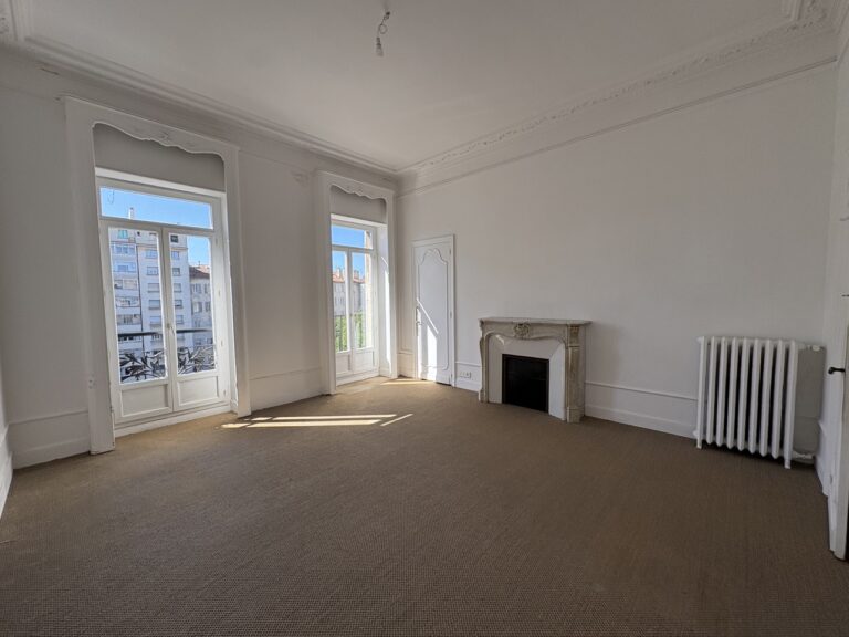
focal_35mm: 14
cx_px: 424
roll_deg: +0.9
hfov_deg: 102.1
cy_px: 318
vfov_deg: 85.7
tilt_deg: -2.5
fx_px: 343
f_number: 2.2
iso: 64
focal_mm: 2.22
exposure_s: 1/492
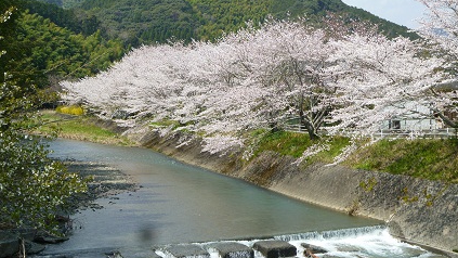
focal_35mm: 59
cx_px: 227
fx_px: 717
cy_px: 114
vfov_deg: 20.4
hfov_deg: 35.4
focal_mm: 9.5
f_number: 4.2
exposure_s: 1/400
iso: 80
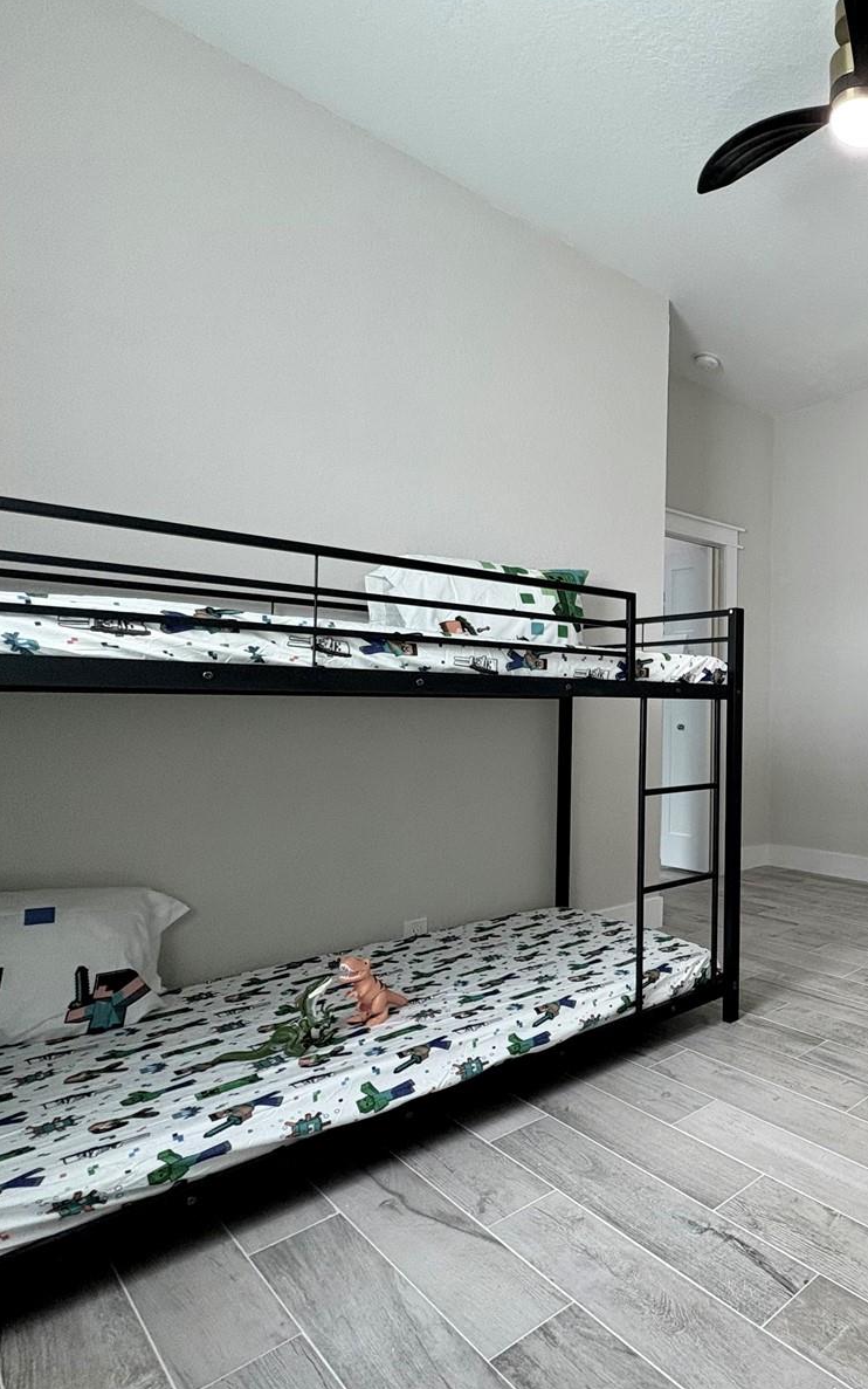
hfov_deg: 47.7
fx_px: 757
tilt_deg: +2.0
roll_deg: +0.2
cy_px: 690
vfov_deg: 85.1
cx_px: 895
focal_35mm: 20
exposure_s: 1/120
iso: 160
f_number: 2.2
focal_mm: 2.22
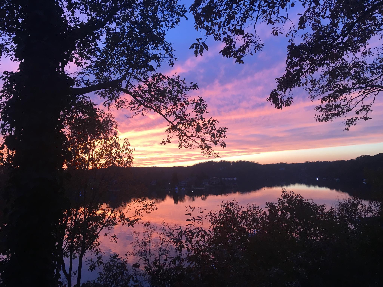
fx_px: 321
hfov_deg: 61.7
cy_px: 144
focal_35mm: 29
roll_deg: +2.2
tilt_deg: +6.4
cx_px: 192
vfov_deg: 48.2
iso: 25
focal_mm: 4.15
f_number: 2.2
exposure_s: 1/30
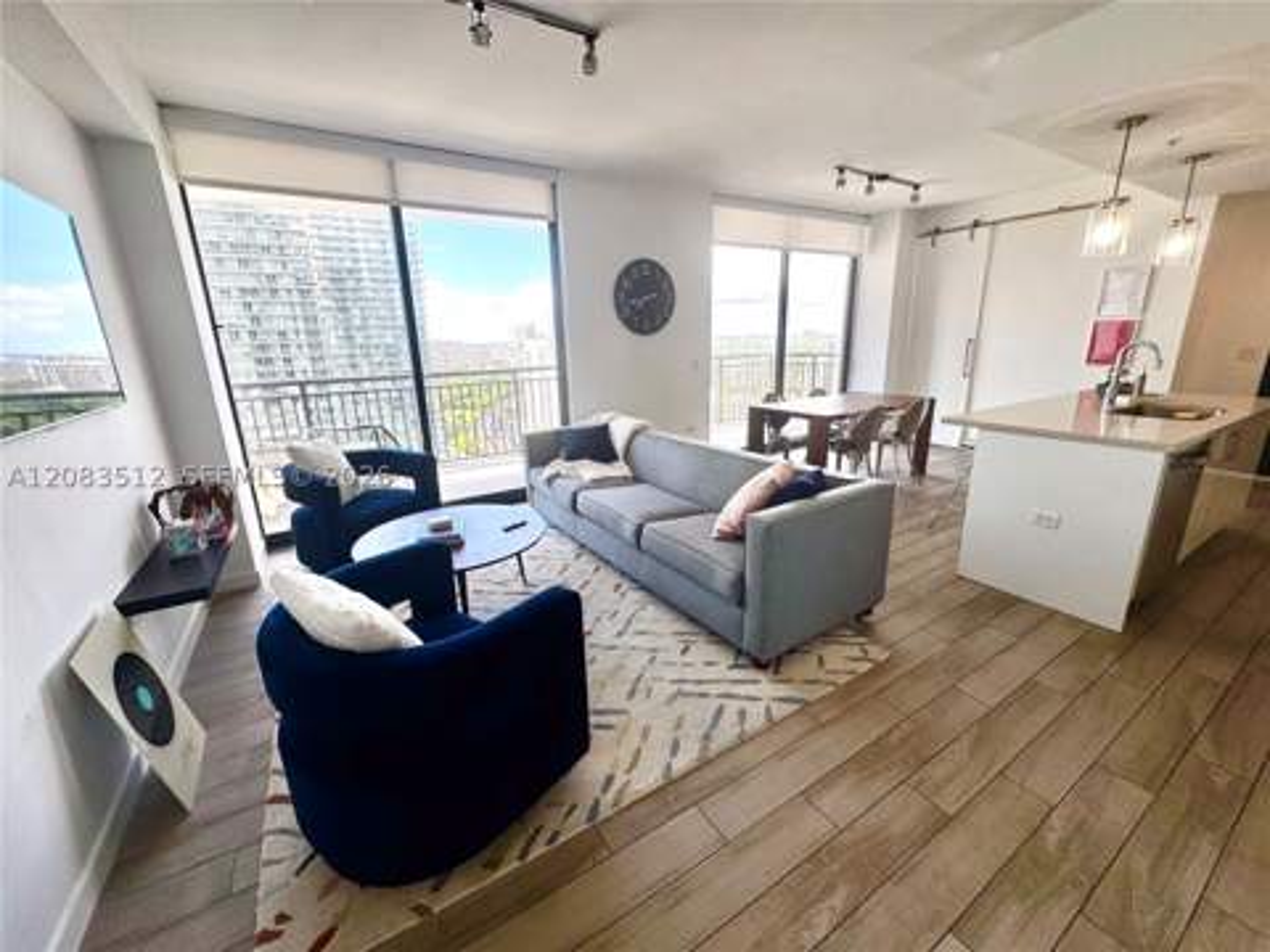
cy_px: 476
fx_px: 514
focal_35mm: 14
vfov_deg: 85.7
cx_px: 635
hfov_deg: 102.1
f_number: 2.2
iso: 40
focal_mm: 2.22
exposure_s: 1/99
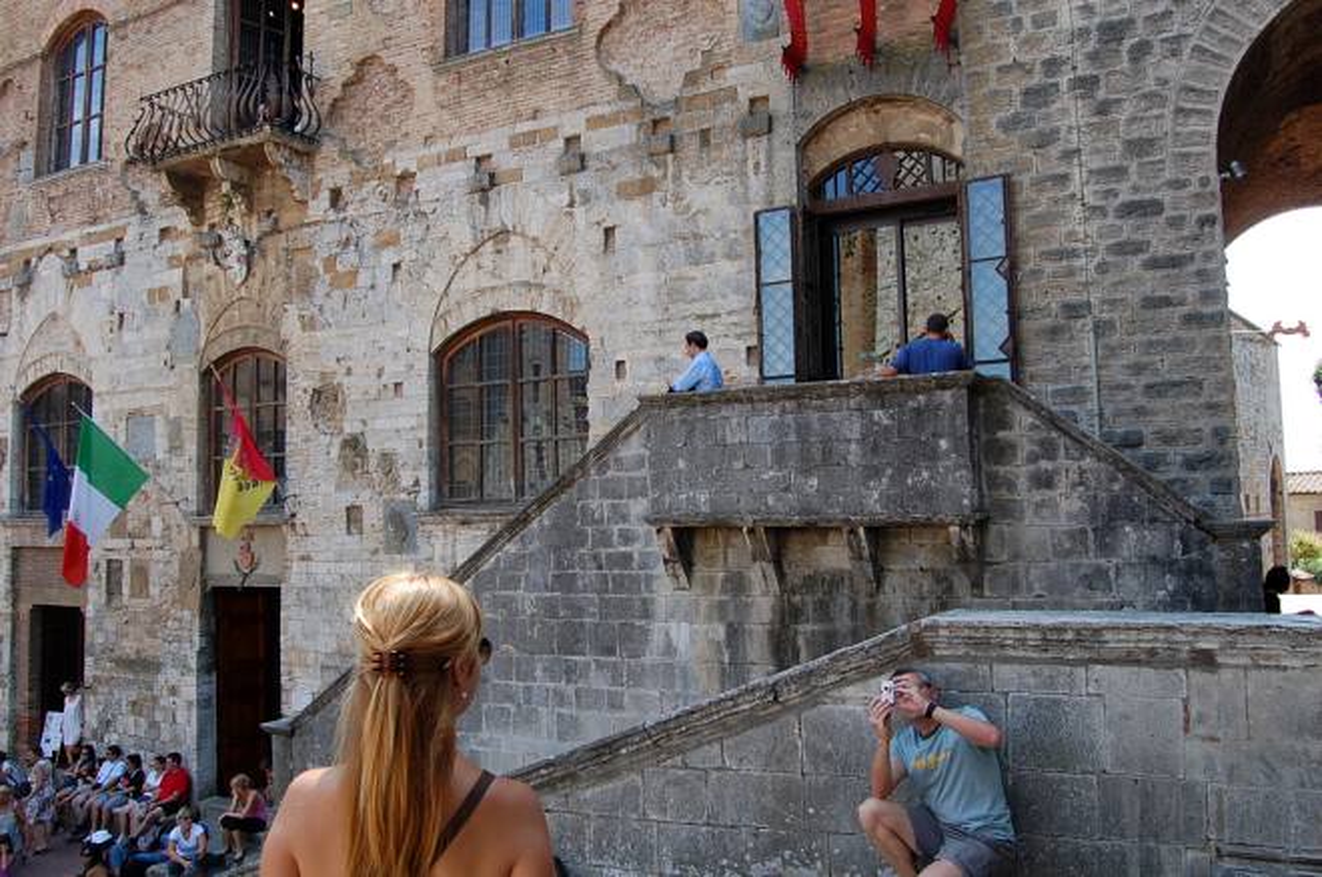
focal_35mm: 27
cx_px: 661
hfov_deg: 67.5
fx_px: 990
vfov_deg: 47.8
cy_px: 438
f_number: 9
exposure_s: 1/125
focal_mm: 18
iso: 400
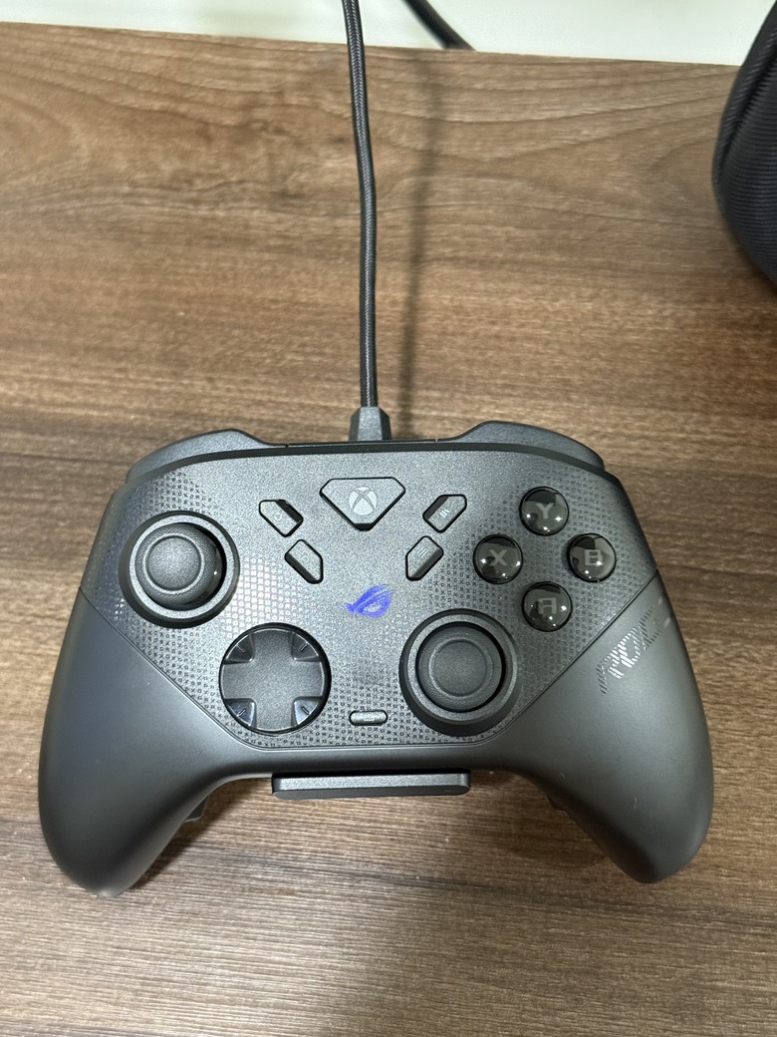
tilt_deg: -62.8
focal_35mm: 48
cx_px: 388
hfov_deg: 30.3
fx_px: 1437
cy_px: 518
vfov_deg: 39.7
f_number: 1.78
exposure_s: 1/40
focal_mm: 6.76
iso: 500
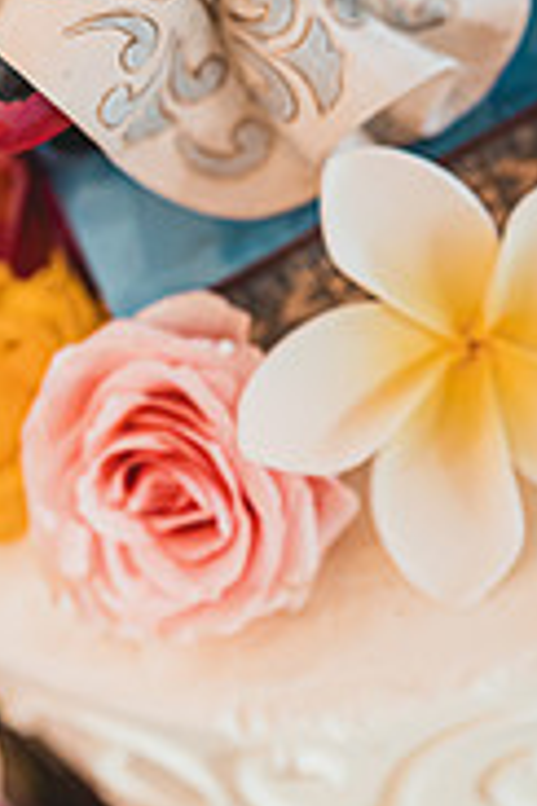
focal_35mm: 123
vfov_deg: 16.5
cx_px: 189
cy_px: 92
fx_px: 2752
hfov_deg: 11.1
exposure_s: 1/160
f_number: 2.5
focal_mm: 50
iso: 1250
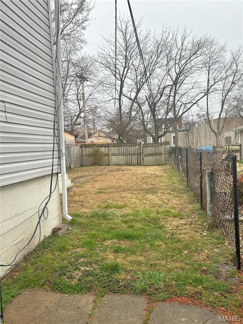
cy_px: 162
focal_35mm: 26
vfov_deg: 67.3
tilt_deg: -3.8
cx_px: 122
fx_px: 243
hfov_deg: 53.1
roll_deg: +3.5
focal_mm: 5.7
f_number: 1.5
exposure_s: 1/674
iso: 50
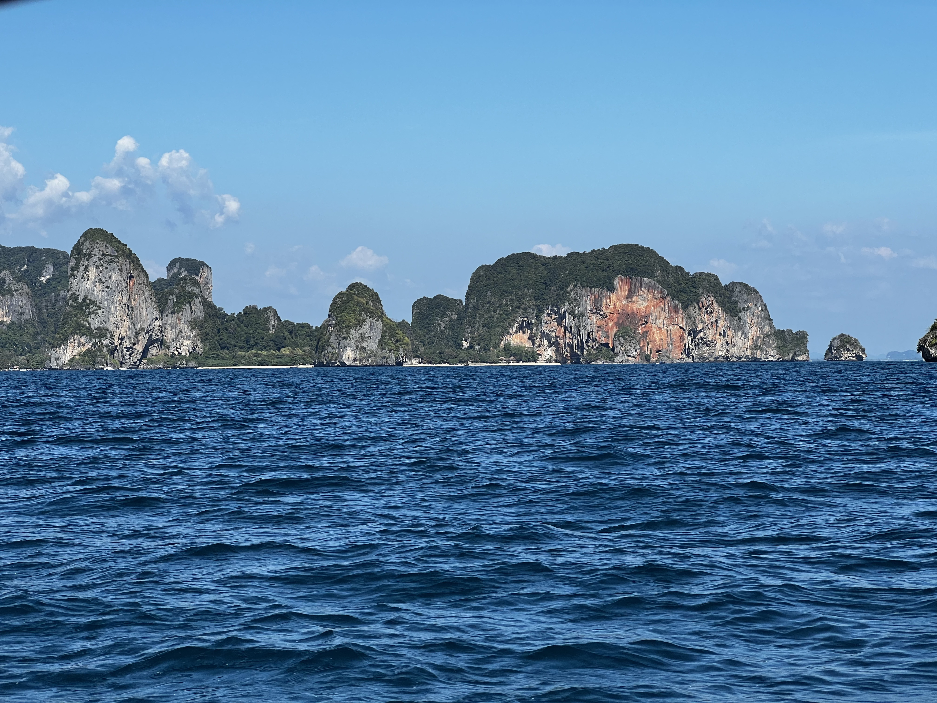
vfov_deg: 19.1
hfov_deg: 25.3
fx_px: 2084
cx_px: 468
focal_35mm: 77
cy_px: 352
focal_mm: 9
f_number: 2.8
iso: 32
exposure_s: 1/943
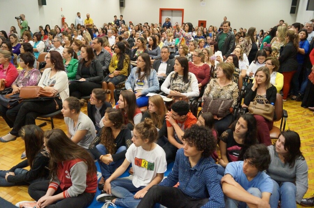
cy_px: 104
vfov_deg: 47.8
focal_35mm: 27
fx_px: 235
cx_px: 157
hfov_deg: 67.4
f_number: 4
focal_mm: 18
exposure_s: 1/160
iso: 2500
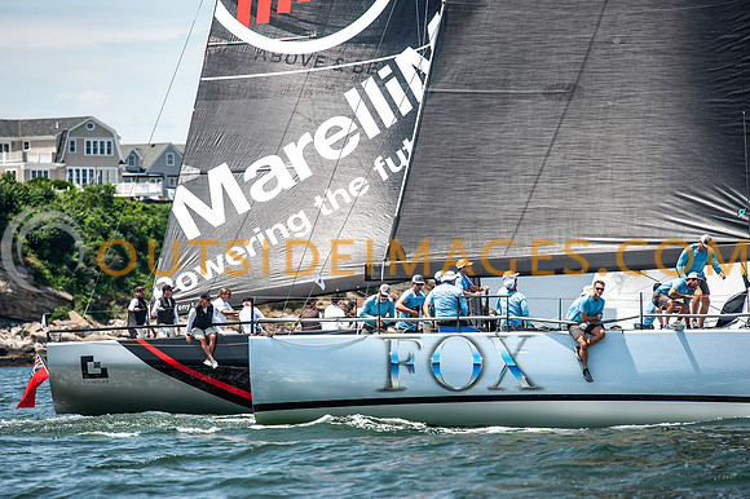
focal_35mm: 300
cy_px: 250
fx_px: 6246
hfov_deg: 6.9
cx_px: 375
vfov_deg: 4.6
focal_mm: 300
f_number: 5.6
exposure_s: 1/1250
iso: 250
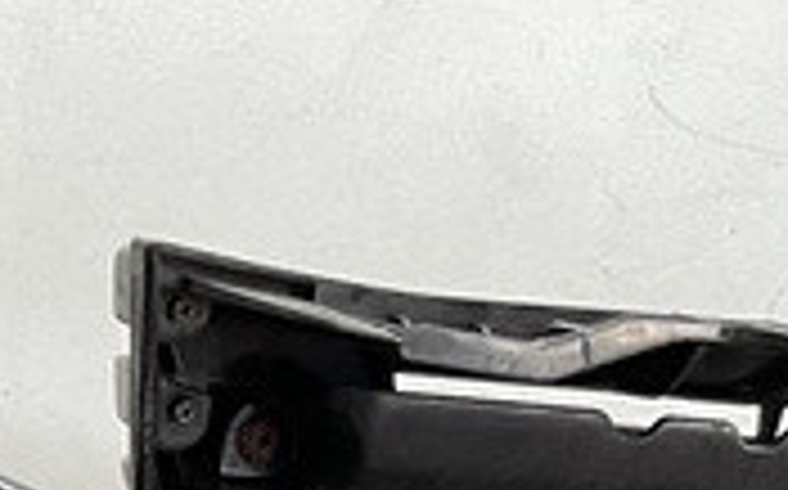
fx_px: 3798
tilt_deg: -31.5
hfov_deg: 11.4
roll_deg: -9.4
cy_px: 1609
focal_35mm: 177
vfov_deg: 6.6
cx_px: -378
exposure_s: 1/100
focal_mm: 3
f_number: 1.8
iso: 32
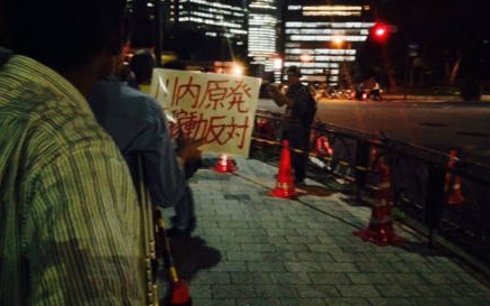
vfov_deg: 35.2
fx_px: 481
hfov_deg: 54.0
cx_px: 246
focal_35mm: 36
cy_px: 121
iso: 800
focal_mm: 4.12
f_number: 2.4
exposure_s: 1/15
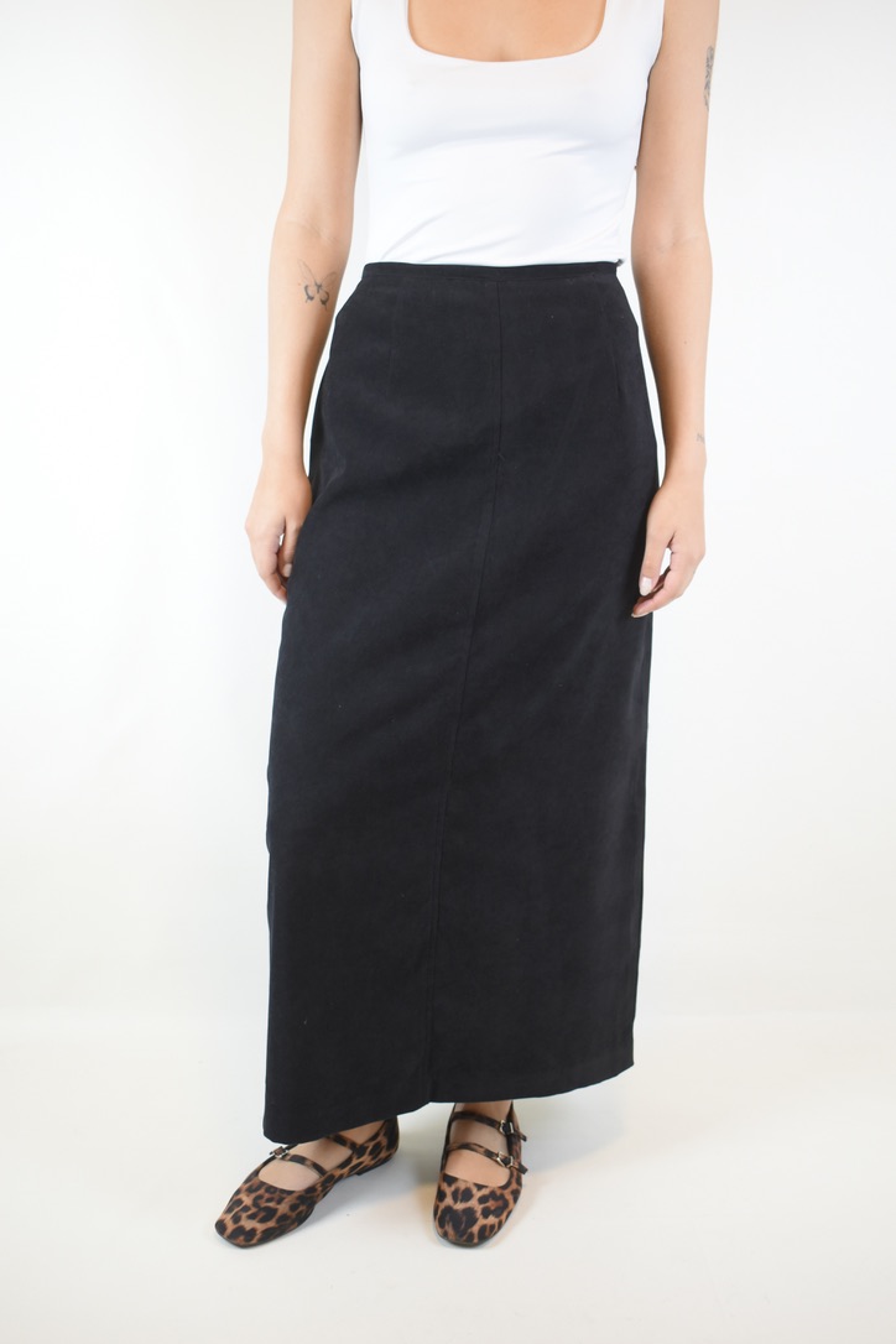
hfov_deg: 33.0
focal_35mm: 40
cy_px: 672
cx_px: 448
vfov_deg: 47.9
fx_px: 1512
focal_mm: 27
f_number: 4
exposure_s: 1/60
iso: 640
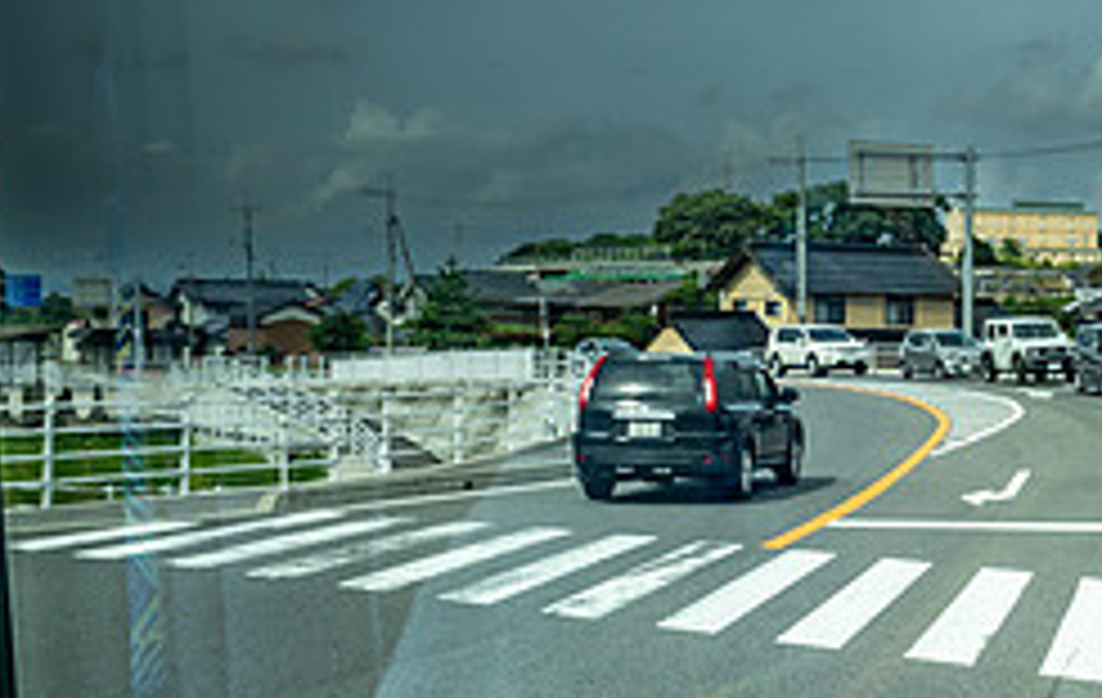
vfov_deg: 18.5
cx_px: 1245
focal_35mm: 71
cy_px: 392
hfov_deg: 26.4
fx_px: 2140
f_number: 11
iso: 220
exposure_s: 1/250
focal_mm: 28.5
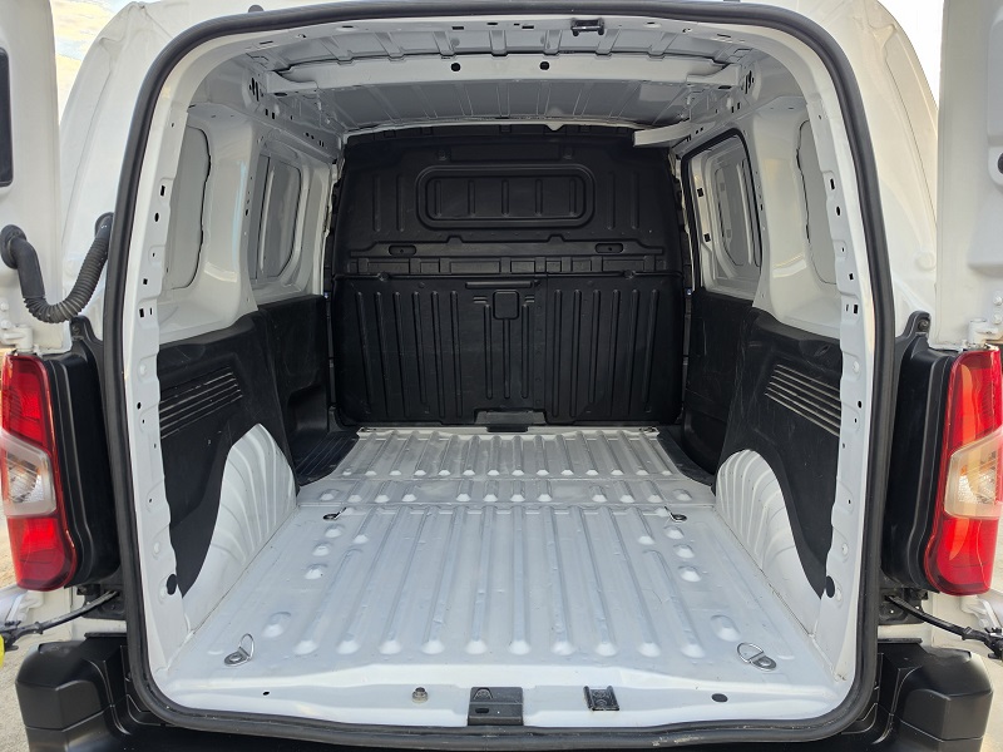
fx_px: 666
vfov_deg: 58.9
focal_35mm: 23
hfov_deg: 73.9
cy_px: 376
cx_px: 502
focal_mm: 6.5
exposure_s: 1/180
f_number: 1.4
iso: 25
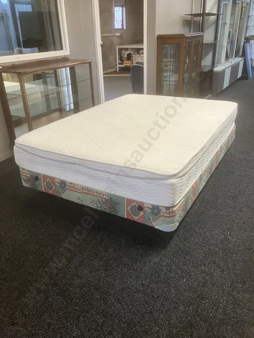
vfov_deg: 63.4
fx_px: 274
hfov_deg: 49.7
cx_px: 127
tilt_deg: -25.3
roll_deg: +1.6
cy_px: 169
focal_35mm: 28
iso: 100
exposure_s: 1/50
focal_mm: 3.99
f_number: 1.8
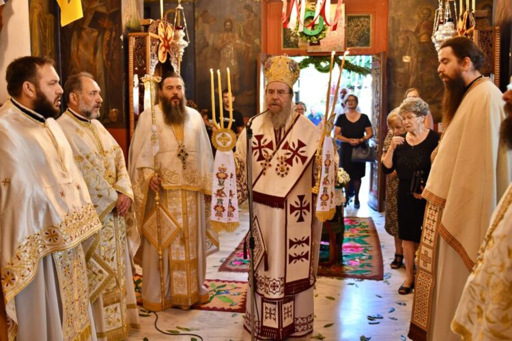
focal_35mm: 36
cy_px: 170
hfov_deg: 53.1
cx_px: 256
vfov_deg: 36.9
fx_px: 512
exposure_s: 1/125
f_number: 2.8
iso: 900
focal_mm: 24
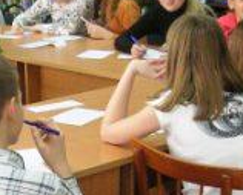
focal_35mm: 105
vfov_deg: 14.5
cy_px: 189
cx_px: 109
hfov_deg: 18.2
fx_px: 757
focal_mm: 5.8
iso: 200
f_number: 2.8
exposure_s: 1/90
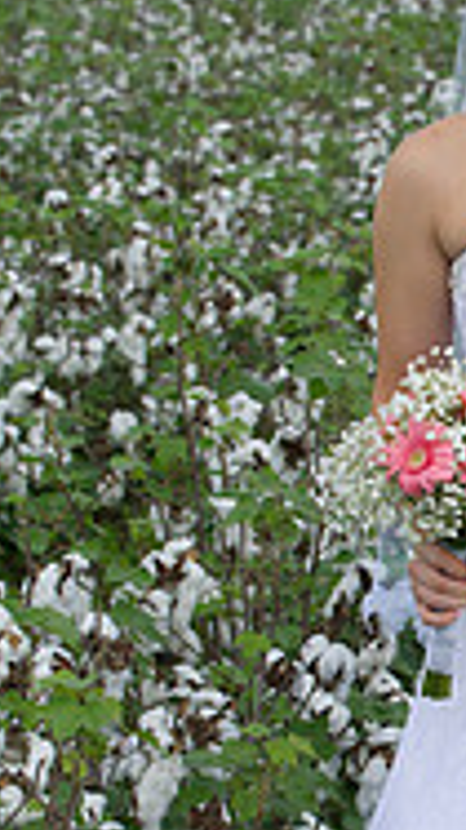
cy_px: 679
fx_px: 4993
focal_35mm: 227
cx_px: 628
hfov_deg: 5.3
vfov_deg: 9.5
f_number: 6.3
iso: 160
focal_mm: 90
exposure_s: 1/200
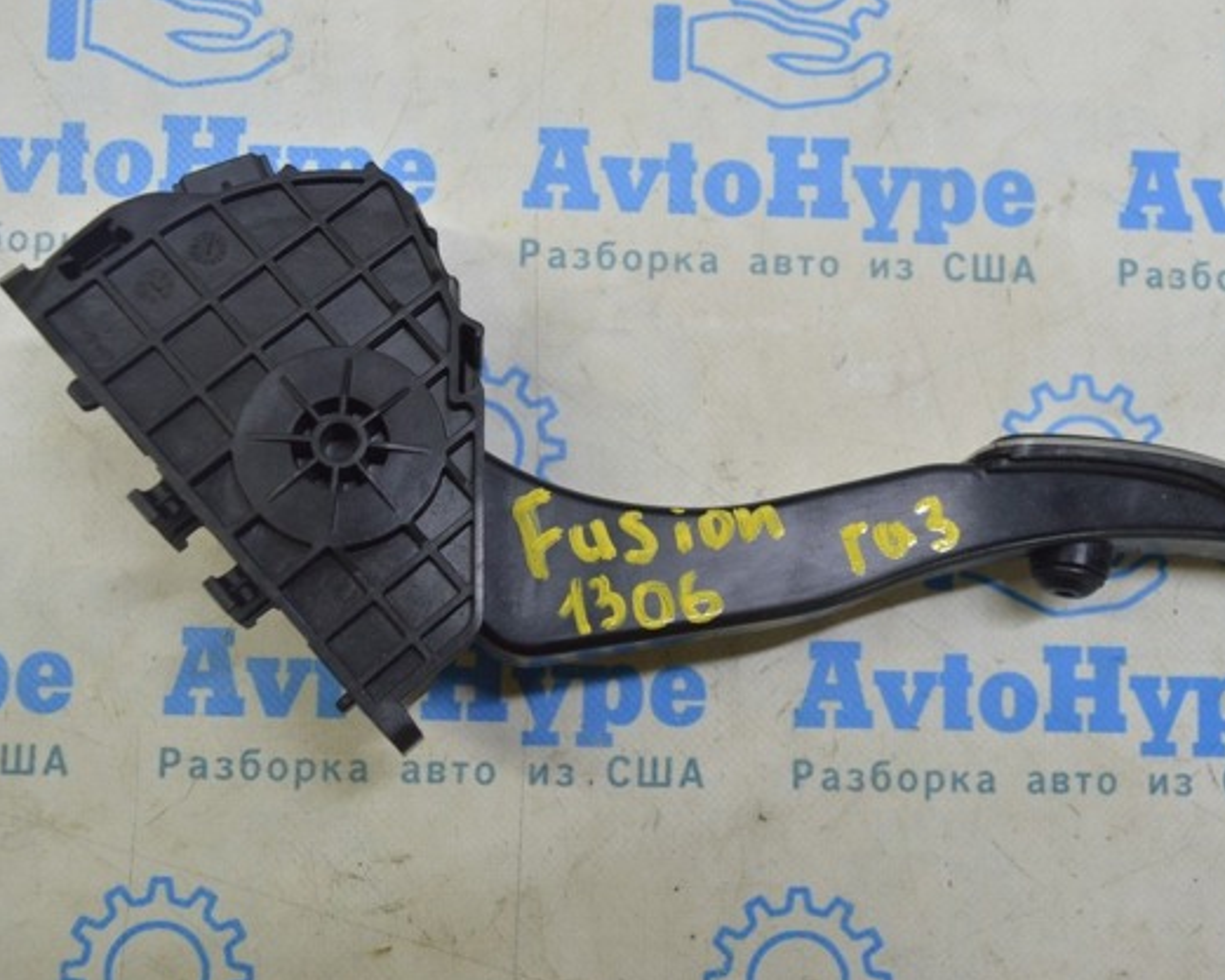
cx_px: 654
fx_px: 1378
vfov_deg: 39.2
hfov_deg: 47.9
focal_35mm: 38
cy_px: 495
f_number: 5.6
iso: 400
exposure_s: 1/25
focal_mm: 22
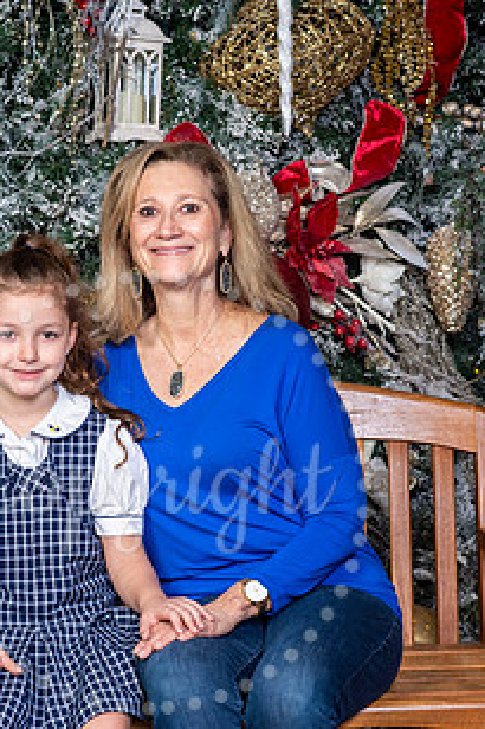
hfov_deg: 11.0
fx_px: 2508
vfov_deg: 16.5
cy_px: 490
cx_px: 150
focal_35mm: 124
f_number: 8
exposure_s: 1/125
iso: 400
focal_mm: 85
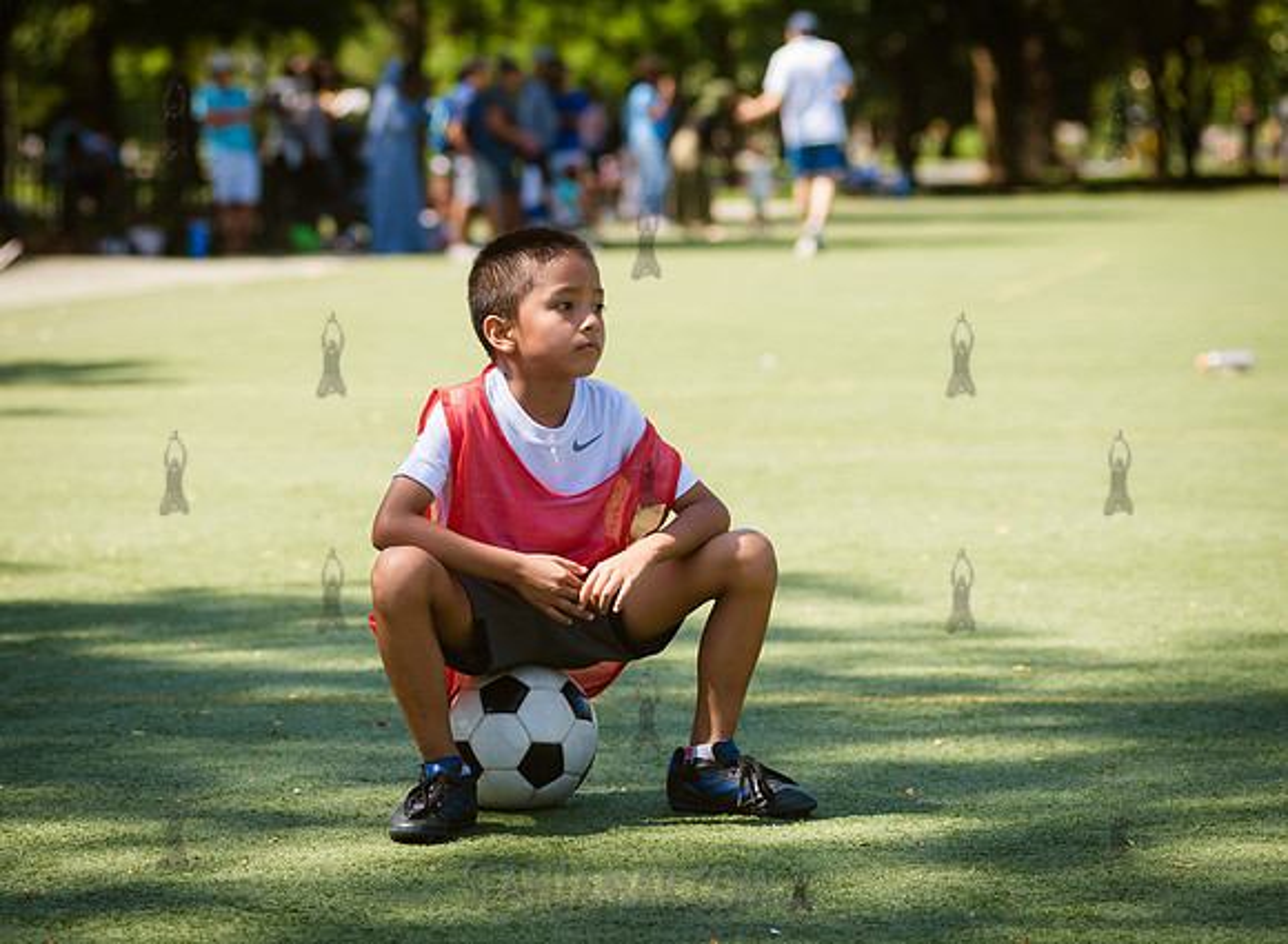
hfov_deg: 15.0
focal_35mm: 132
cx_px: 556
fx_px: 4882
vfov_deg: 11.0
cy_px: 492
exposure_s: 1/800
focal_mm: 100
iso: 200
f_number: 4
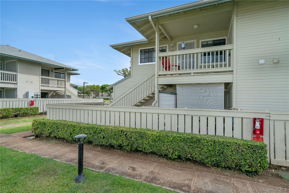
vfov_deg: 64.6
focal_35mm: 19
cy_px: 96
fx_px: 153
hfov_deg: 86.9
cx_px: 144
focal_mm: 19
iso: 320
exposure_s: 1/1250
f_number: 8
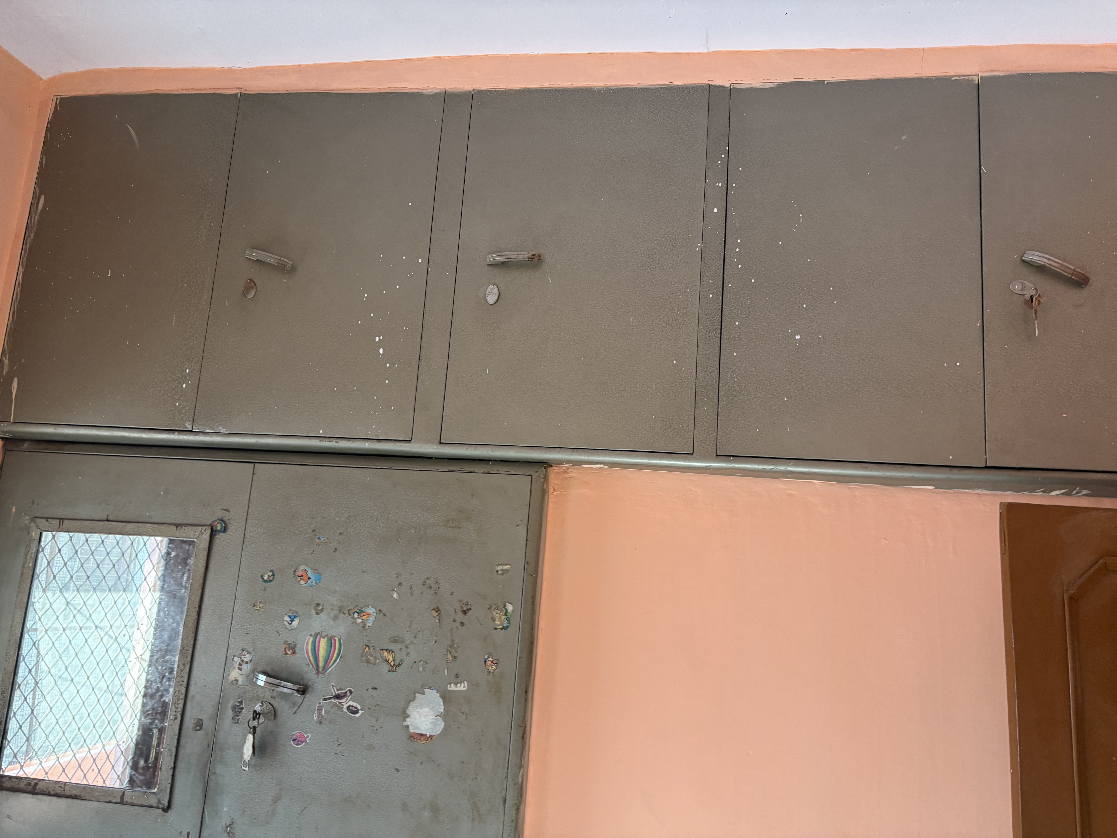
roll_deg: -3.6
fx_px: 839
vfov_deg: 53.1
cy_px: 419
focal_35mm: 26
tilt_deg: +12.4
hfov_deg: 67.3
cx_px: 558
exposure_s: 1/60
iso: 160
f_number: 1.6
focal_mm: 5.96
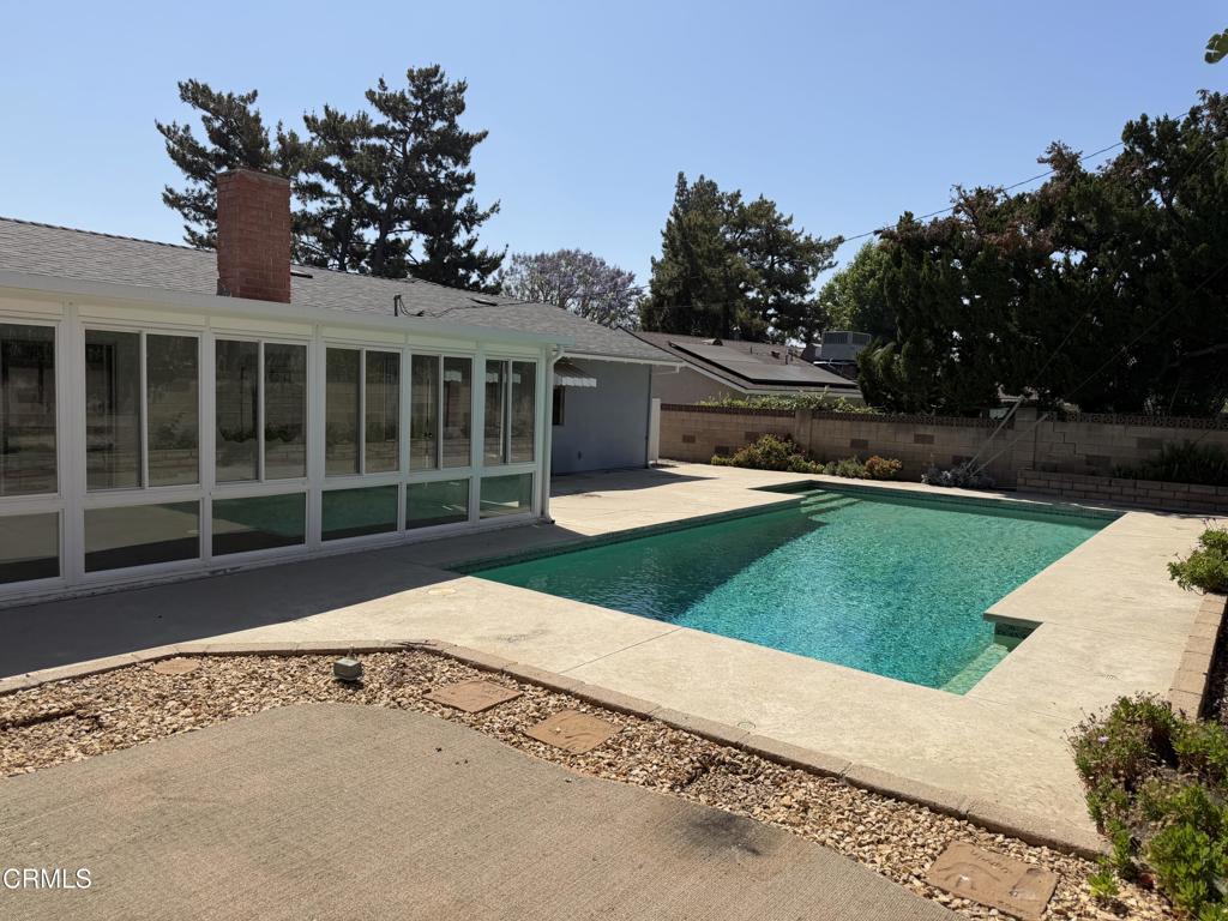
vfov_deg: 56.8
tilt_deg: -4.2
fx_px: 851
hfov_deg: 71.6
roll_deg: -2.6
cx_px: 614
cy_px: 460
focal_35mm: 24
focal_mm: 6.76
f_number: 1.78
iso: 80
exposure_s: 1/7353
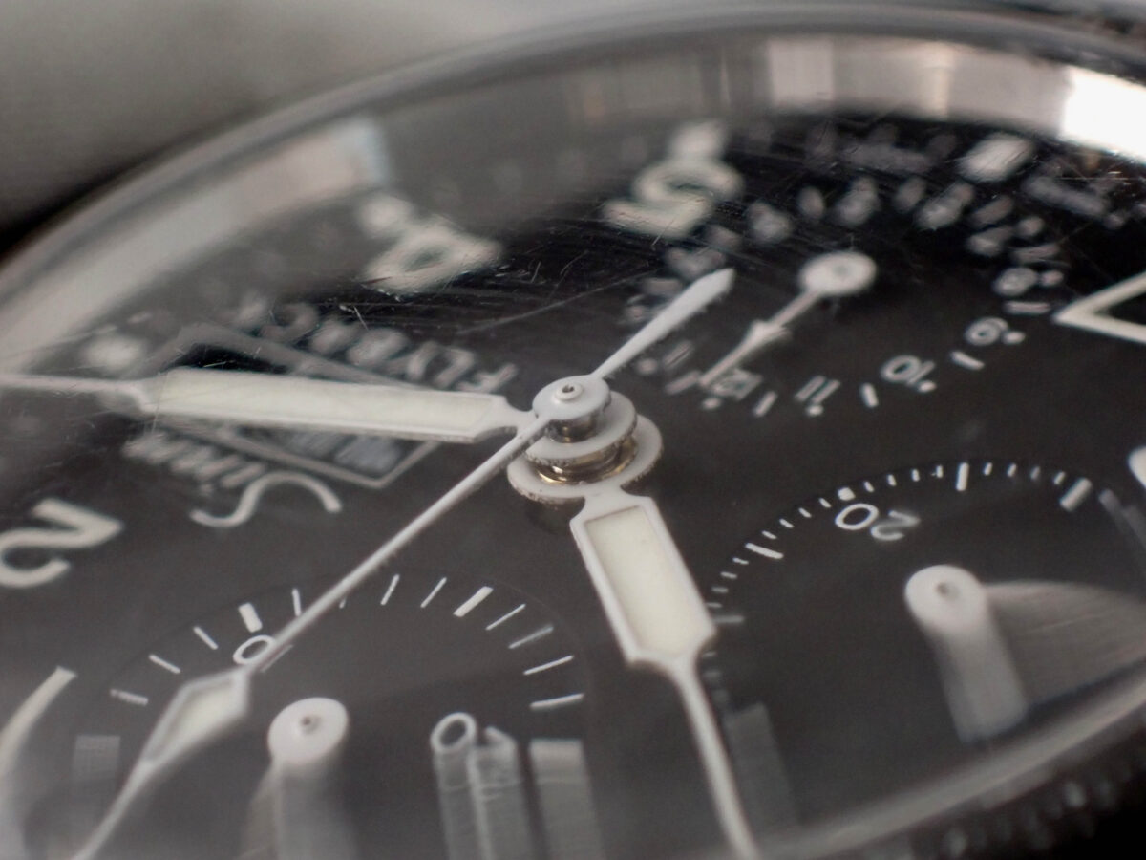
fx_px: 3311
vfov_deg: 14.8
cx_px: 573
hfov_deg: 19.6
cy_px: 430
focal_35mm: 100
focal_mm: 18
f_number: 4.9
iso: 1000
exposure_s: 1/100
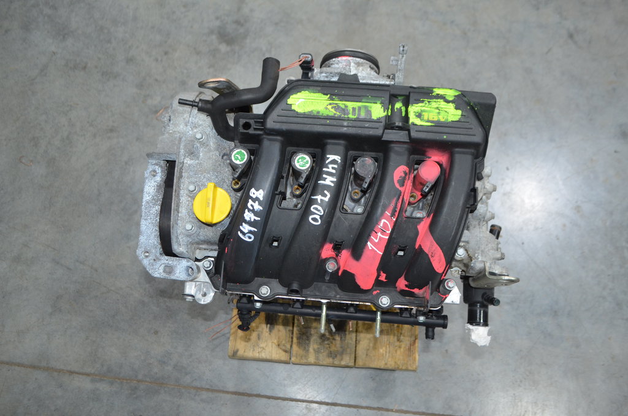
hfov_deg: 62.0
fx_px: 522
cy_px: 208
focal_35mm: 30
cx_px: 314
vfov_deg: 43.4
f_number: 3.8
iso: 720
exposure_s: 1/60
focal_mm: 20
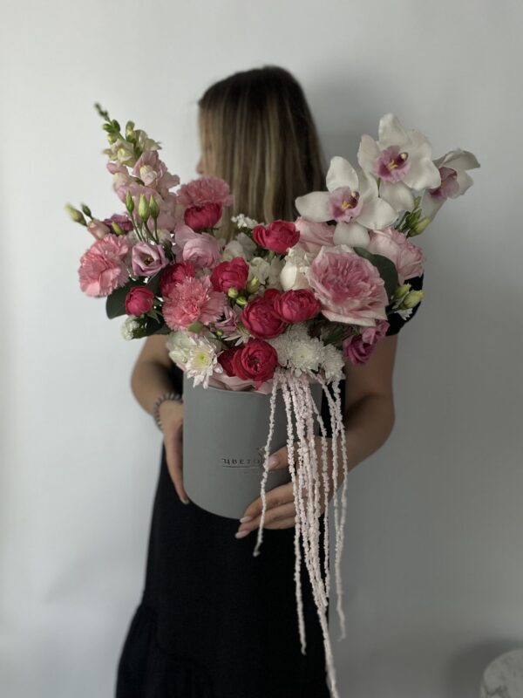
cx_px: 262
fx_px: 604
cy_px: 349
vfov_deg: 60.0
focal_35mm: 30
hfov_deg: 46.8
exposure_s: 1/100
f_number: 2.2
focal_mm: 2.71
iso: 80
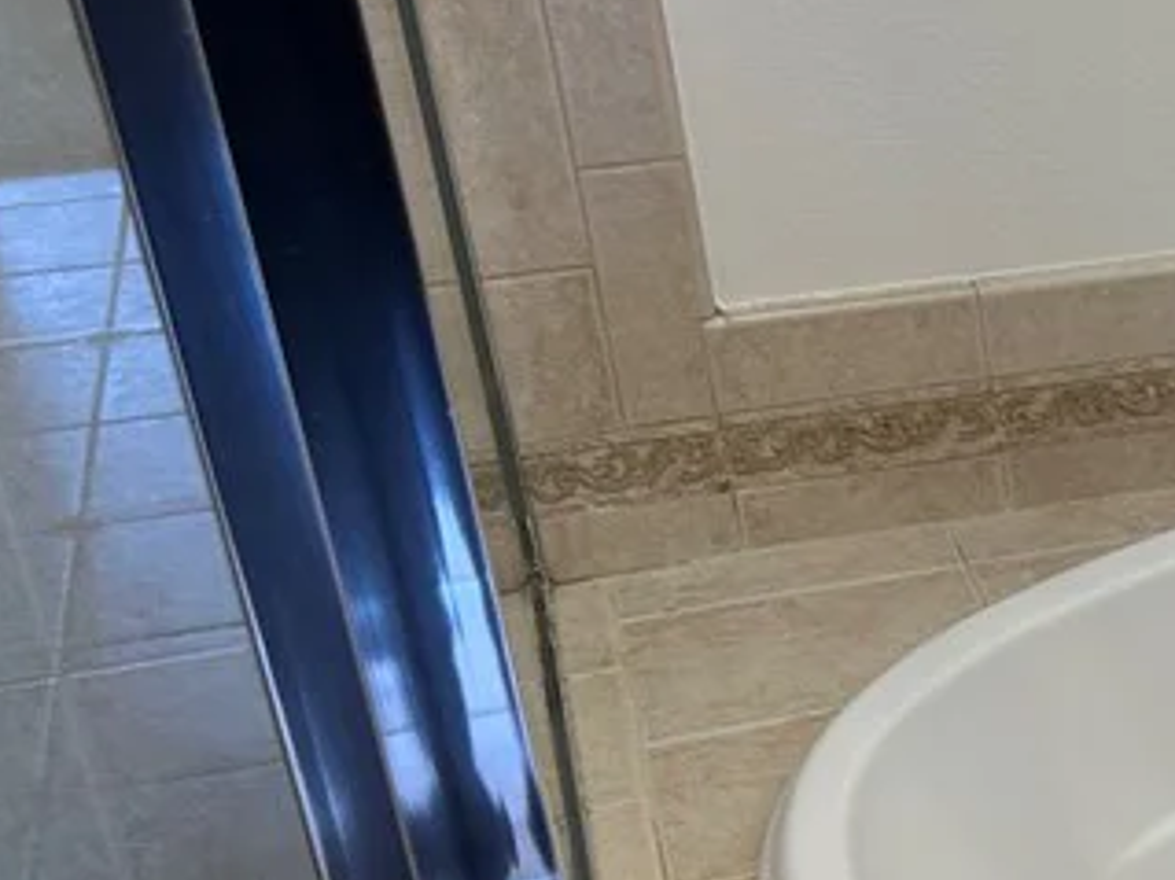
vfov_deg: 19.0
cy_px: 677
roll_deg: -2.4
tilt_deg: -27.8
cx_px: 1801
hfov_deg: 21.1
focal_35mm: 77
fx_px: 2613
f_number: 1.78
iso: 125
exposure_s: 1/60
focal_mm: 6.86
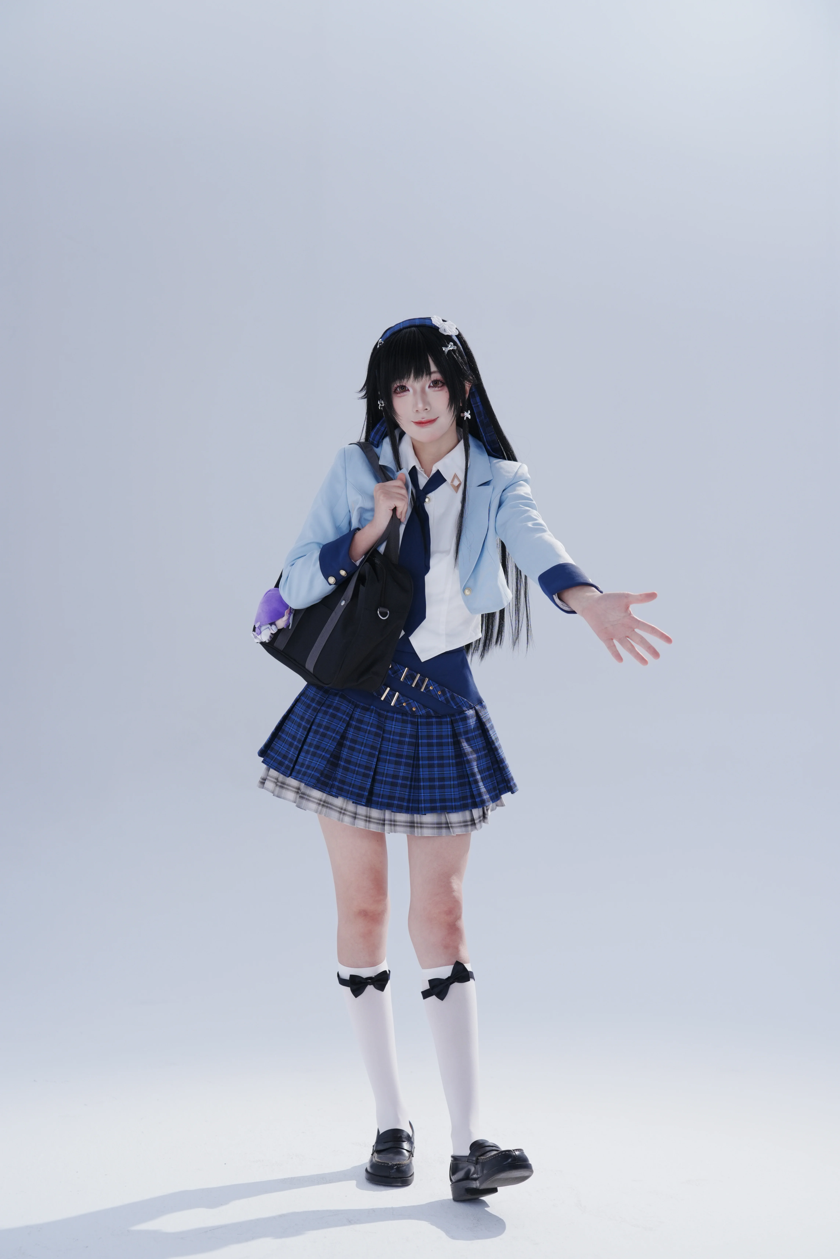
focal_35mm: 57
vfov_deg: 35.1
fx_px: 1995
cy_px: 630
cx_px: 420
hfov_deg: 23.8
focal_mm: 57
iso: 250
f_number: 4
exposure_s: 1/250
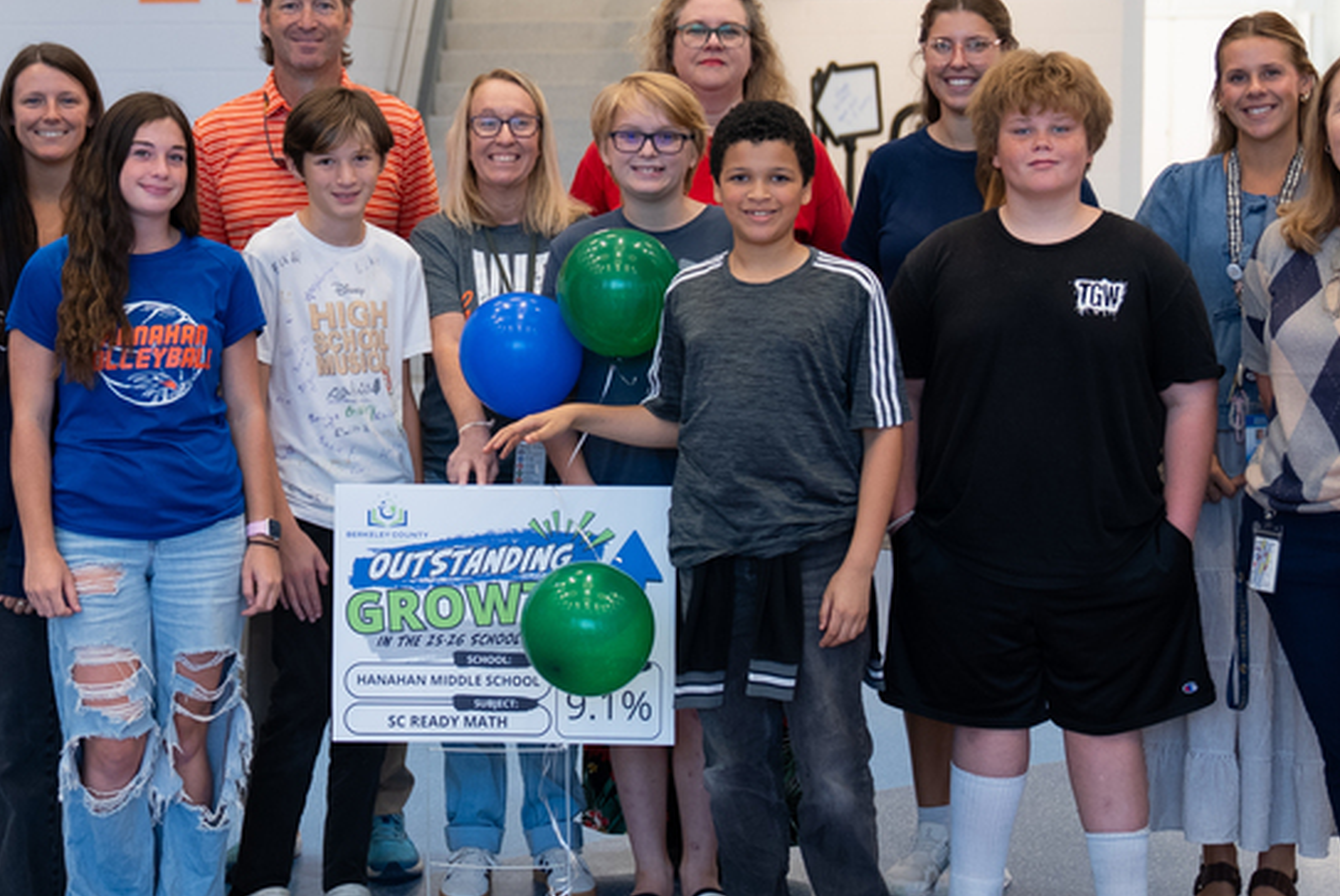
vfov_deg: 16.5
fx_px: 3092
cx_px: 612
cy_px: 434
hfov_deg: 24.4
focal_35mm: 83
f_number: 2.8
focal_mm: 44
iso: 500
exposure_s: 1/160
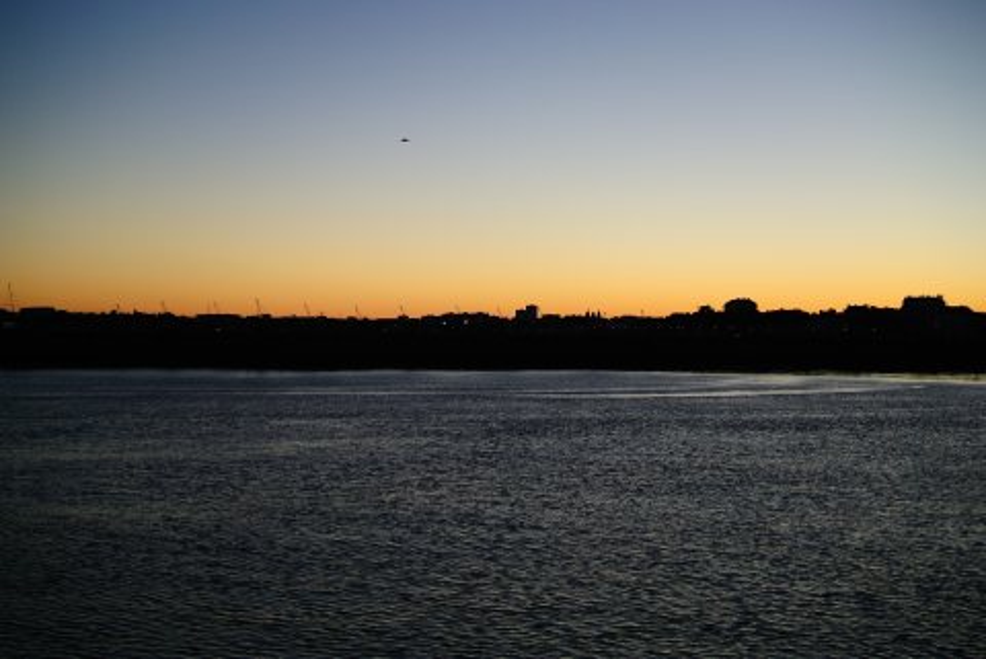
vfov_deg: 27.6
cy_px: 330
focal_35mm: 49
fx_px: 1343
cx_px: 493
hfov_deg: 40.3
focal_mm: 18.5
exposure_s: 1/250
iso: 100
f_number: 1.8
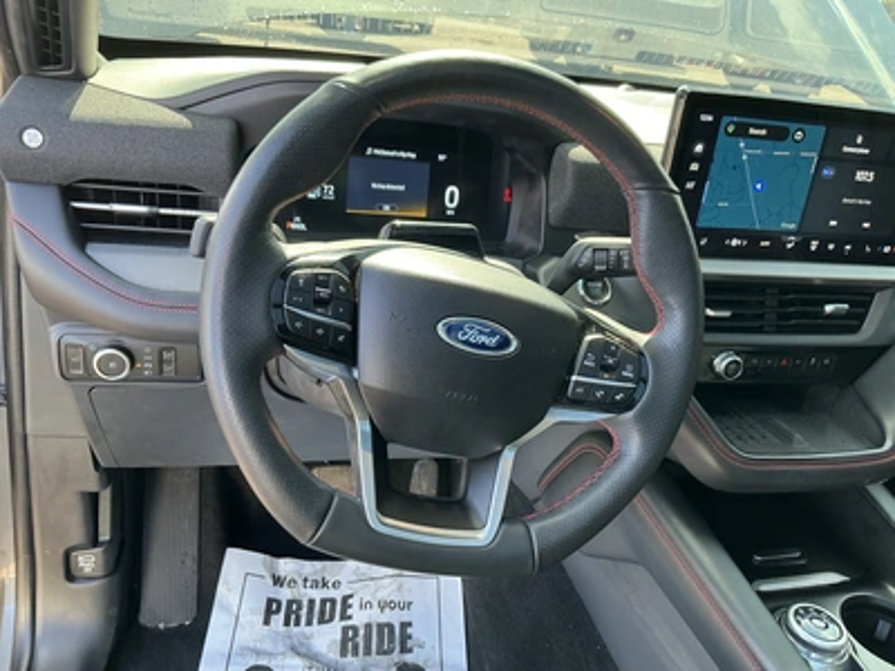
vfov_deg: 49.7
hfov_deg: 63.4
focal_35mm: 28
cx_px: 448
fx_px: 724
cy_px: 336
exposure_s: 1/69
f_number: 1.8
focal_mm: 3
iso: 64
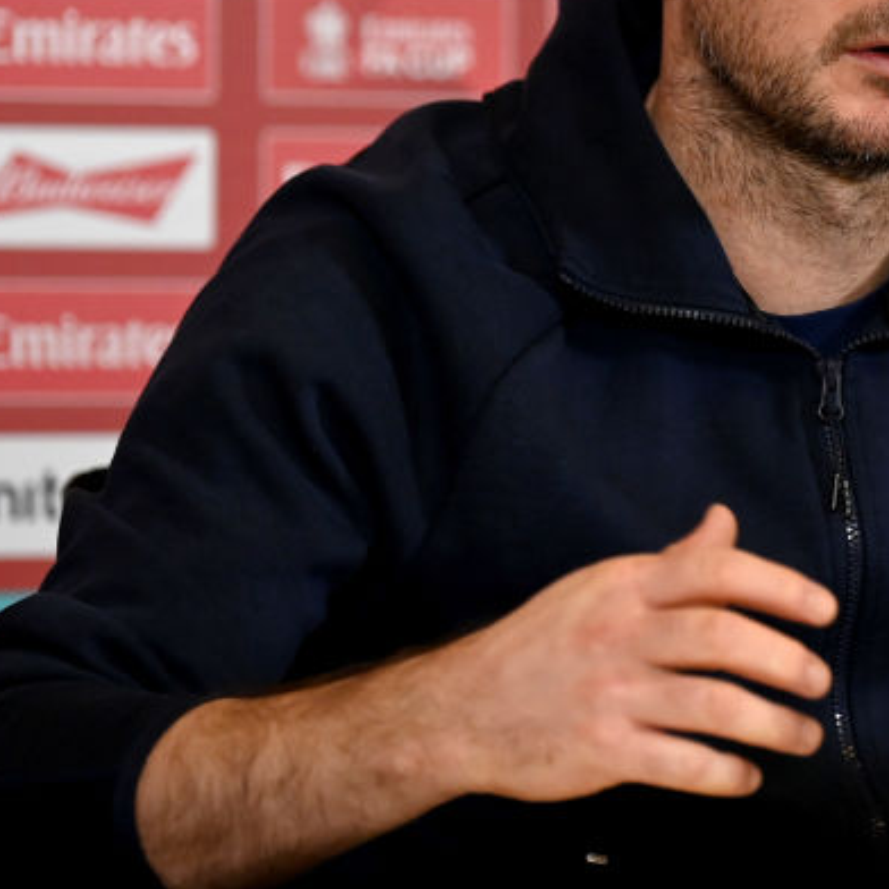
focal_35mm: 377
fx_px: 10954
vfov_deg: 4.6
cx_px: 785
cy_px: 251
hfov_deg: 4.6
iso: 3200
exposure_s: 1/500
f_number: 2.8
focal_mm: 170
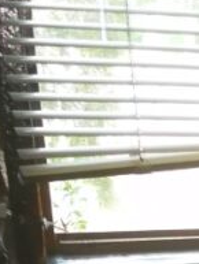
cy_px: 509
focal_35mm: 143
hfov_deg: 9.7
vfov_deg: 12.4
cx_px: 382
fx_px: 1095
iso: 250
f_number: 2.2
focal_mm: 3.95
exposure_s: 1/33.3
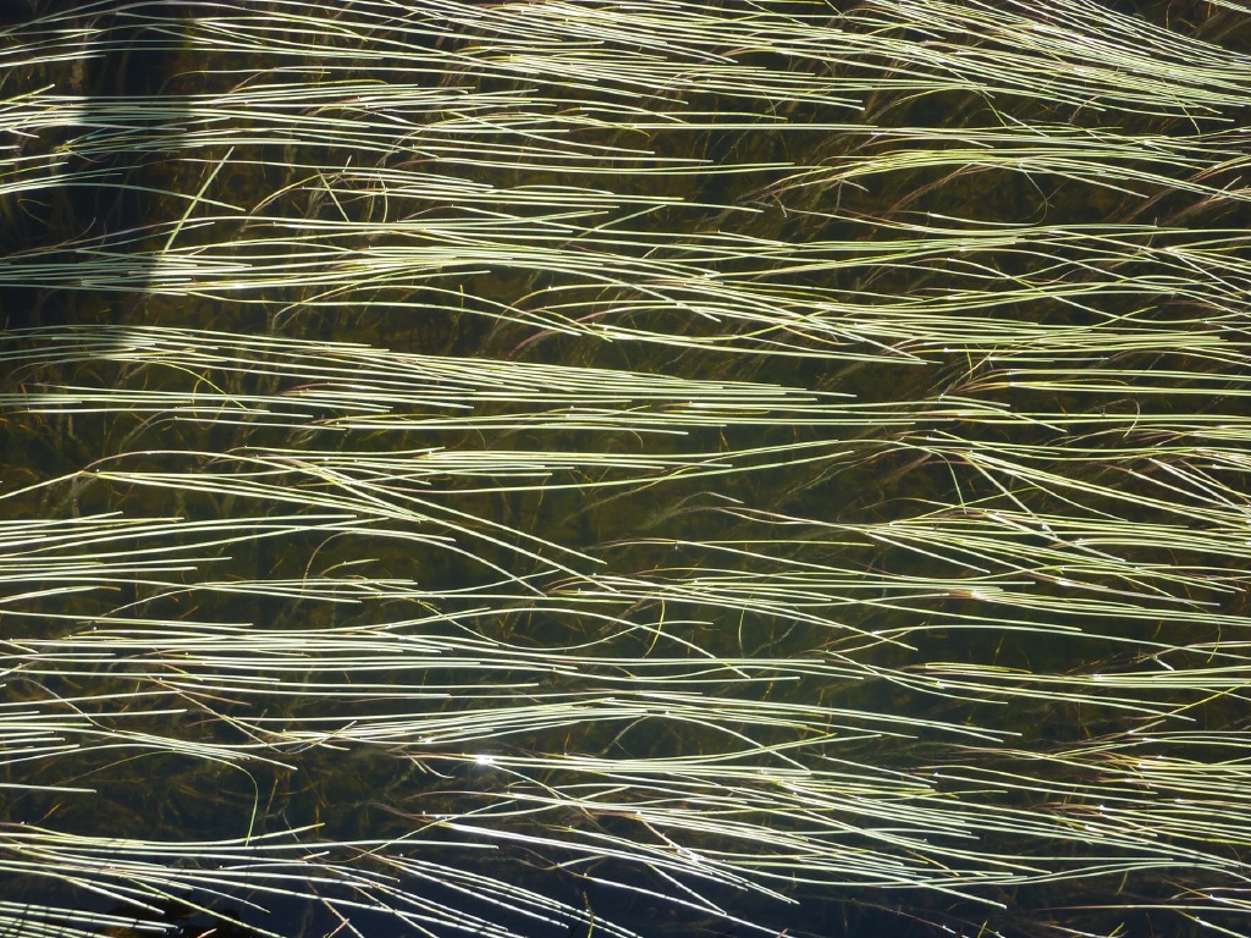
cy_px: 469
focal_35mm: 52
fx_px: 1879
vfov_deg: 28.0
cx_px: 626
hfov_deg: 36.8
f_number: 3.8
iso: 80
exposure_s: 1/250
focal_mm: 8.5
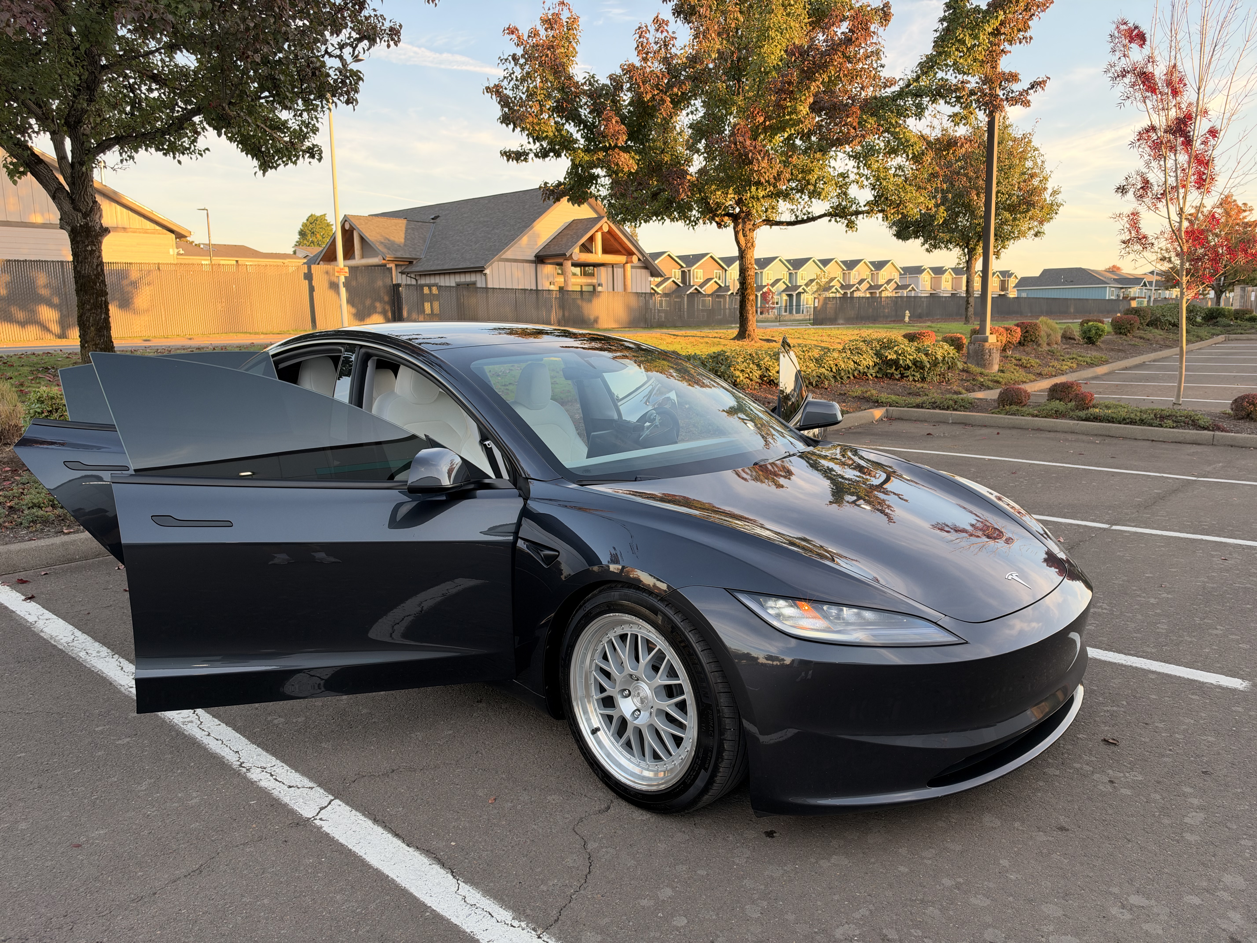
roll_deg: +1.1
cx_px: 628
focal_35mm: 24
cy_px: 472
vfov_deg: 56.8
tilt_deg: -8.3
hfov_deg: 71.6
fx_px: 872
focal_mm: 6.93
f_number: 1.8
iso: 50
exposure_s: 1/160
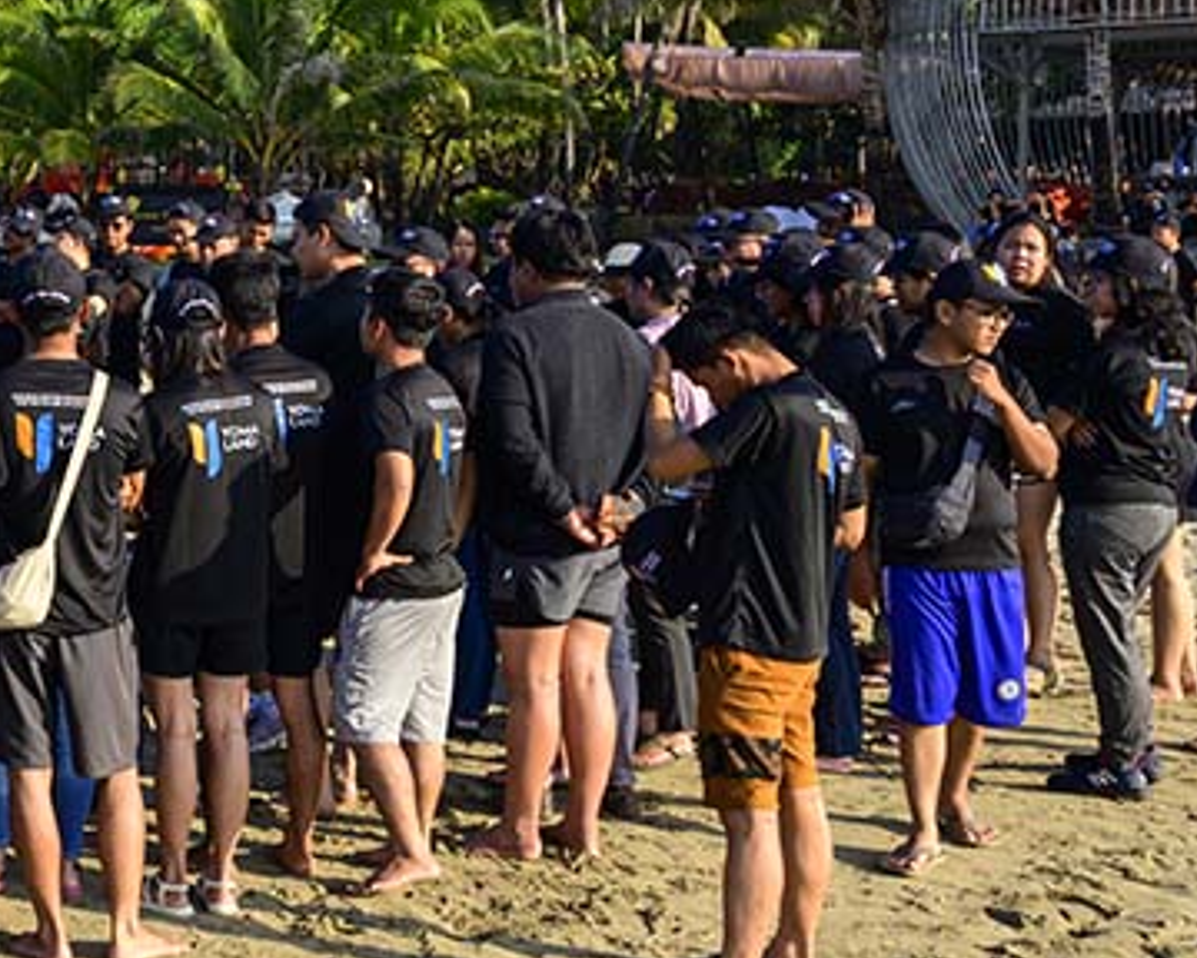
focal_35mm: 61
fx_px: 2170
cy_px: 299
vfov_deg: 24.7
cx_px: -123
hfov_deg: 28.1
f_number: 8
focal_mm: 24.5
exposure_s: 1/320
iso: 200
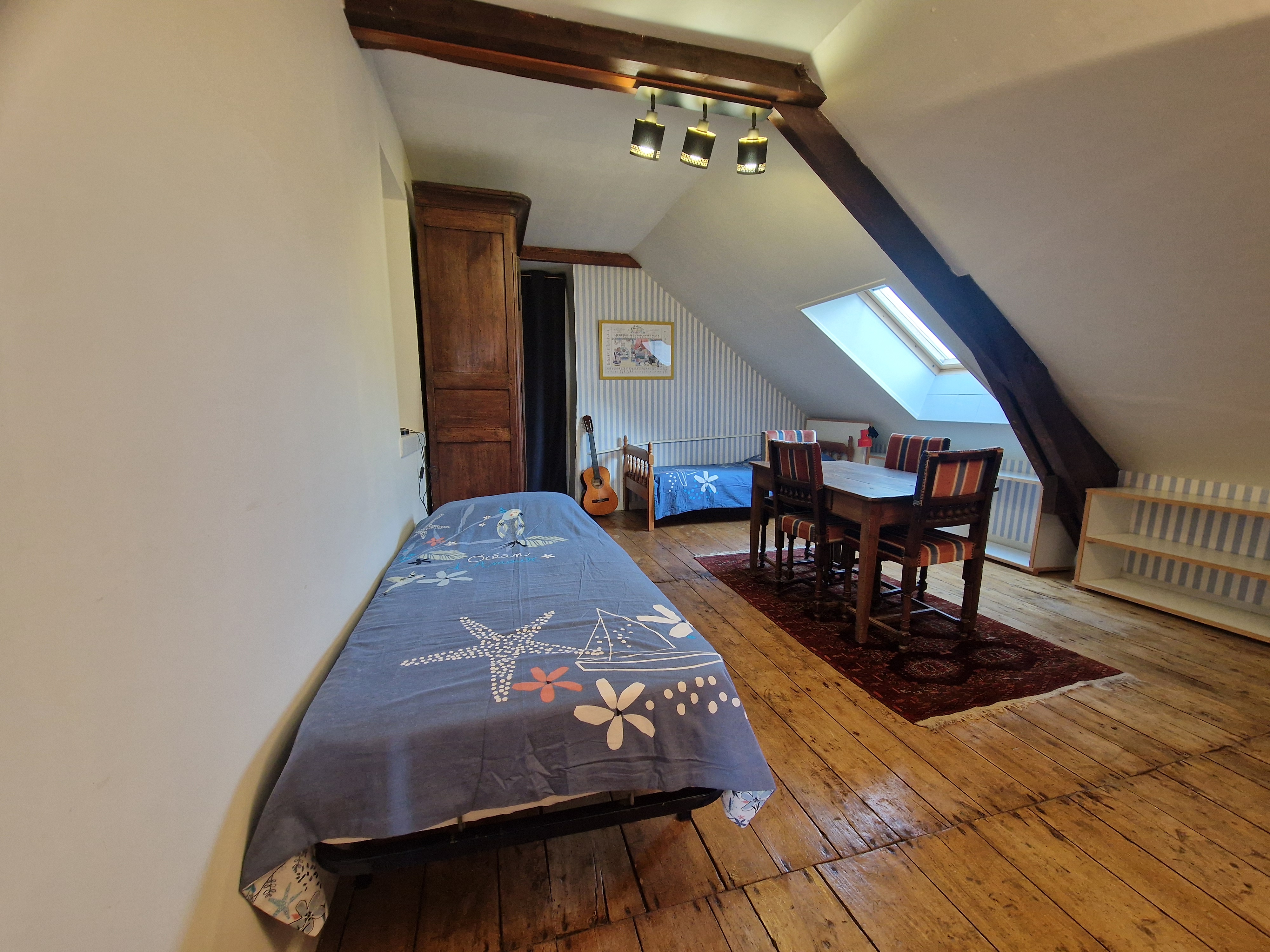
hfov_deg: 106.2
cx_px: 635
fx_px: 477
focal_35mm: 13
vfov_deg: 89.9
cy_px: 476
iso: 320
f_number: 2.2
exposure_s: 1/50
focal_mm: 2.2
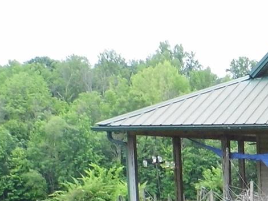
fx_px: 843
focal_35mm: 109
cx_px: 466
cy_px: 269
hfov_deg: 15.7
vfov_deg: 13.1
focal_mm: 4.46
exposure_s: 1/60
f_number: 3.1
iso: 100
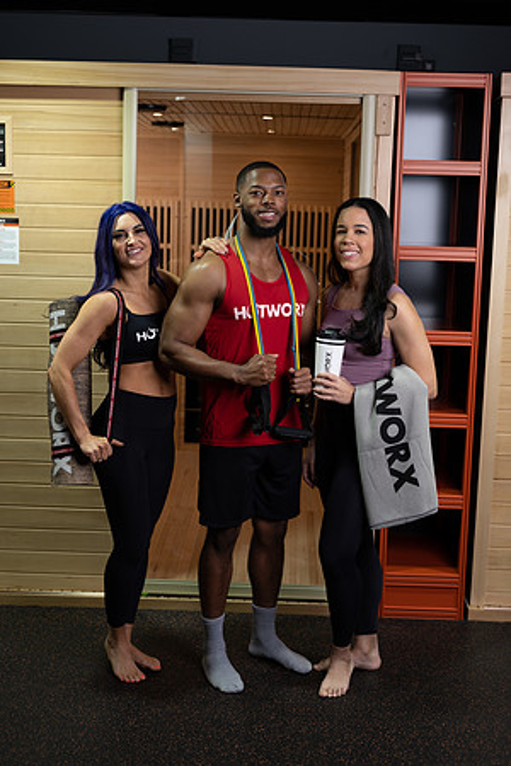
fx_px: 1065
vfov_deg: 39.6
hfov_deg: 27.0
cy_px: 383
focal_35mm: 50
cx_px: 256
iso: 200
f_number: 2.8
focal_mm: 50
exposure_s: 1/125
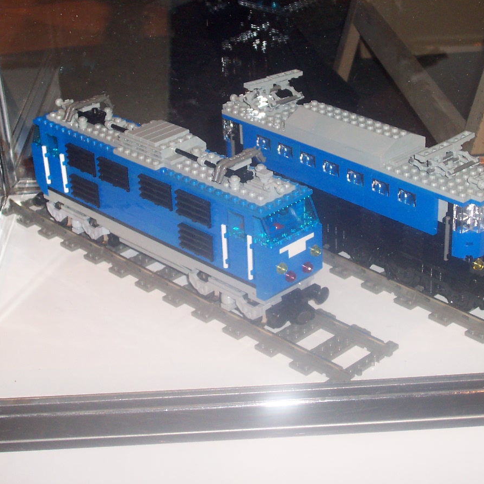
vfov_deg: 25.4
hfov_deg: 25.4
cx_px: 247
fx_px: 1076
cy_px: 242
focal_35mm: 68
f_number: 3.4
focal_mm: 8.6
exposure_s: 1/60
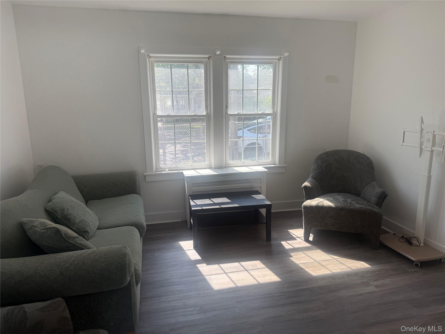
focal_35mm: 24
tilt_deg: -12.5
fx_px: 309
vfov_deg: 56.8
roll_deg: -0.8
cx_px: 222
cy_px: 167
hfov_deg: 71.6
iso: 100
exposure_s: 1/494
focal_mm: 6.76
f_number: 1.78
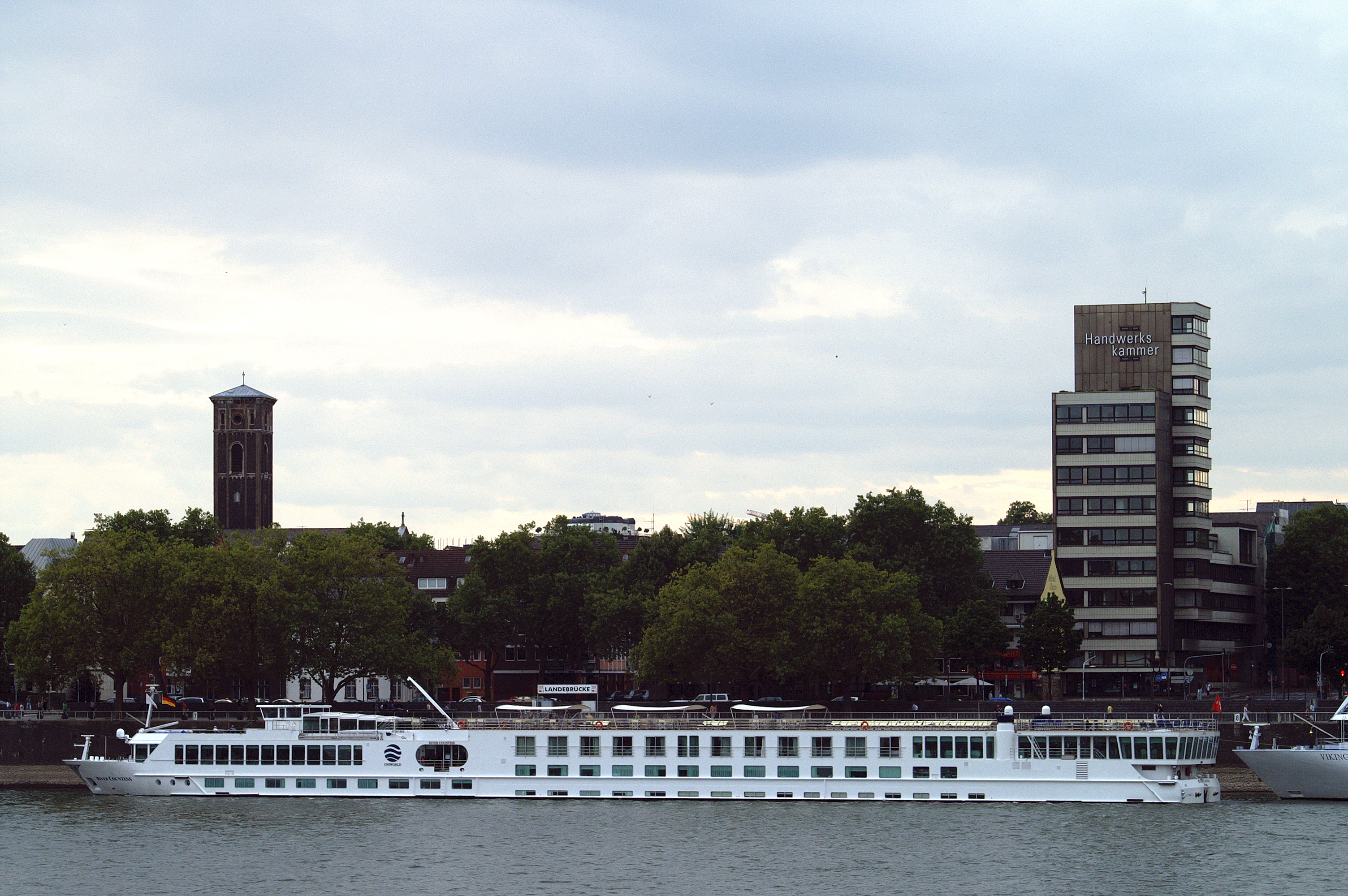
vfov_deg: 10.7
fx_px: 4770
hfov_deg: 16.1
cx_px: 674
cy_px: 448
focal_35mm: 128
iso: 100
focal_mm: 85
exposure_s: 1/200
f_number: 10
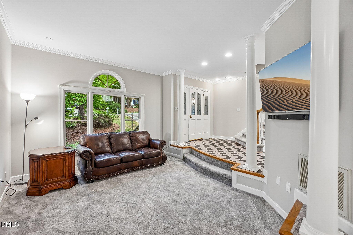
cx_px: 176
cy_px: 118
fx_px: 147
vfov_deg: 77.3
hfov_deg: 100.4
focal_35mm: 15
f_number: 8
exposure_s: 1/1.67
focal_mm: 10
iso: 400
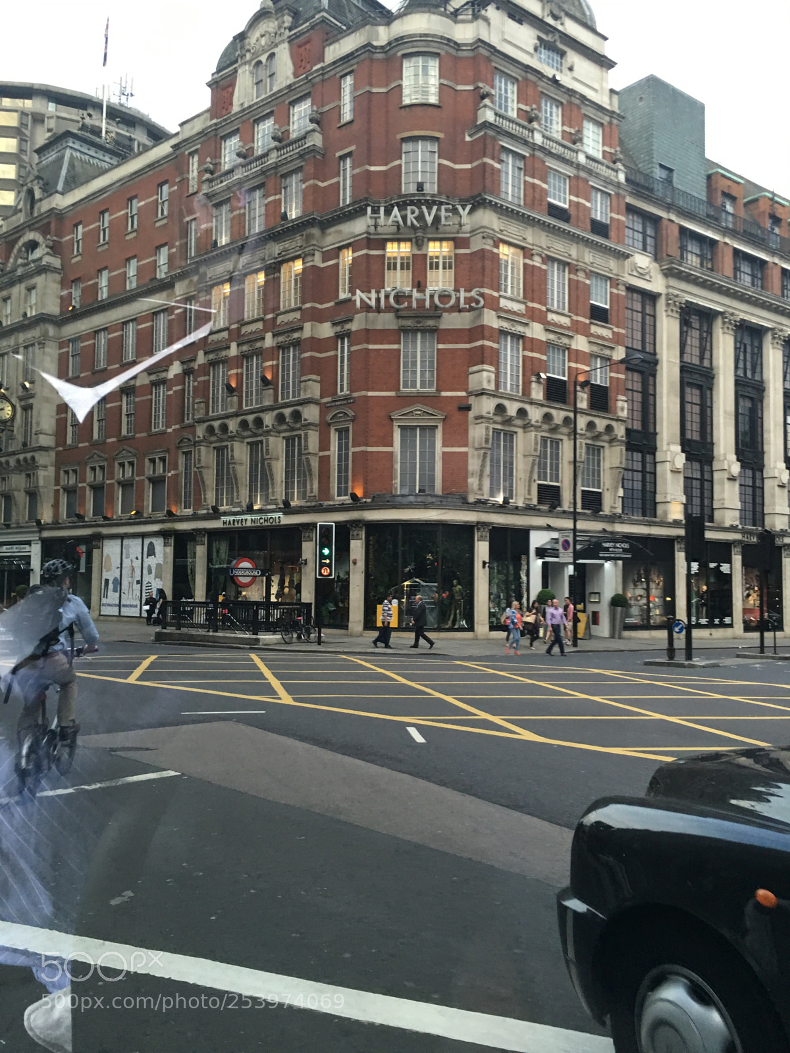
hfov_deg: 48.2
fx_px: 882
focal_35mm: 29
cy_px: 526
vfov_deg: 61.7
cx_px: 395
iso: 64
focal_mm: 4.15
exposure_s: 1/17
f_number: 2.2
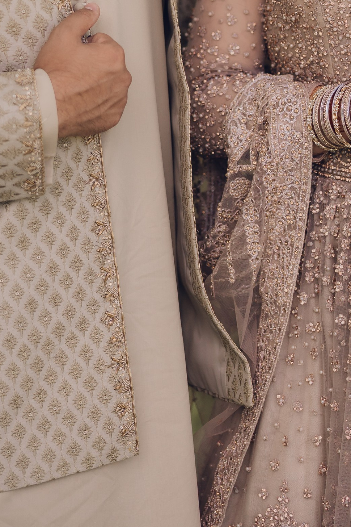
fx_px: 1930
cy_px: -104
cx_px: 234
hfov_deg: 10.4
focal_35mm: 132
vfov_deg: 15.0
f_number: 1.4
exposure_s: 1/2000
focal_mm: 50
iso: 200
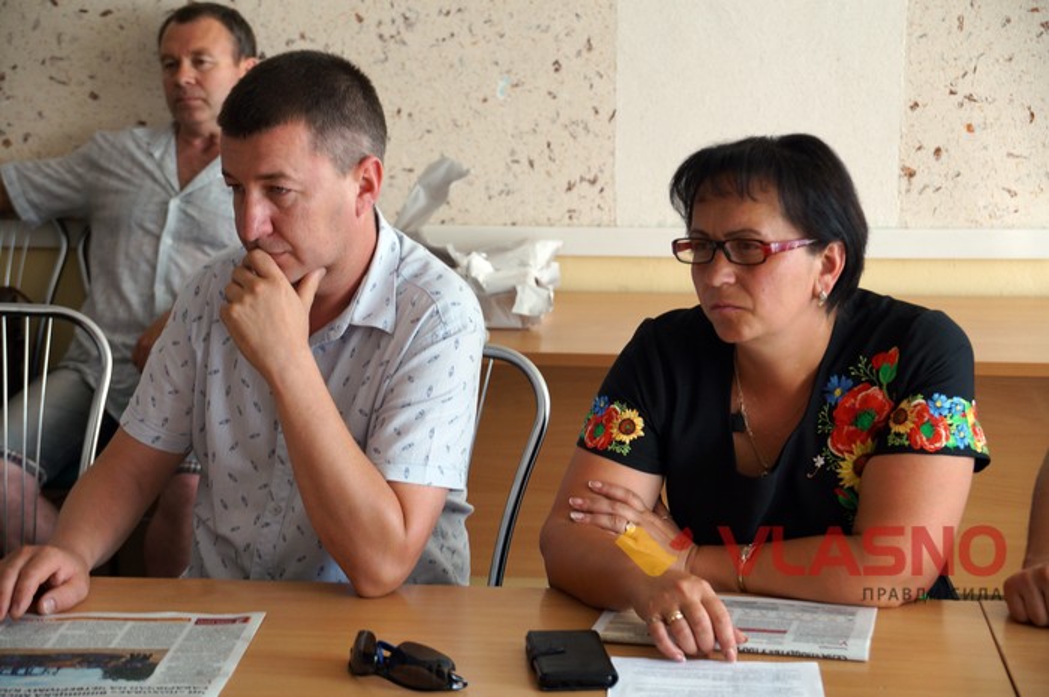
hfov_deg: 27.0
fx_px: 2183
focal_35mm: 75
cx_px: 524
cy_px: 348
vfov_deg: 18.1
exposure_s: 1/80
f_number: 5
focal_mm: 50
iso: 250
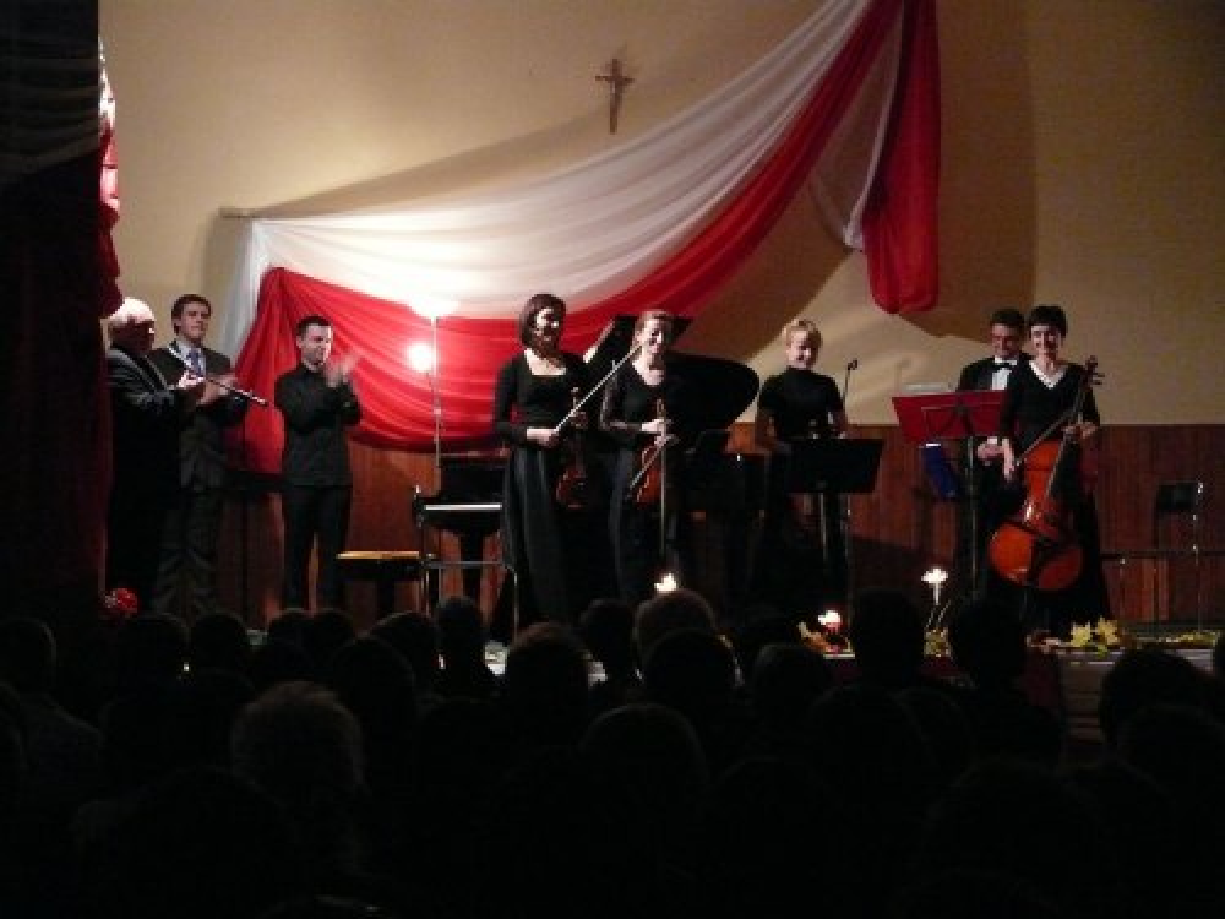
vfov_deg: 16.6
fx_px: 3150
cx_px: 612
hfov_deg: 22.0
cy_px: 460
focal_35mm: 89
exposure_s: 1/20
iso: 800
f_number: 3.2
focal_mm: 18.7
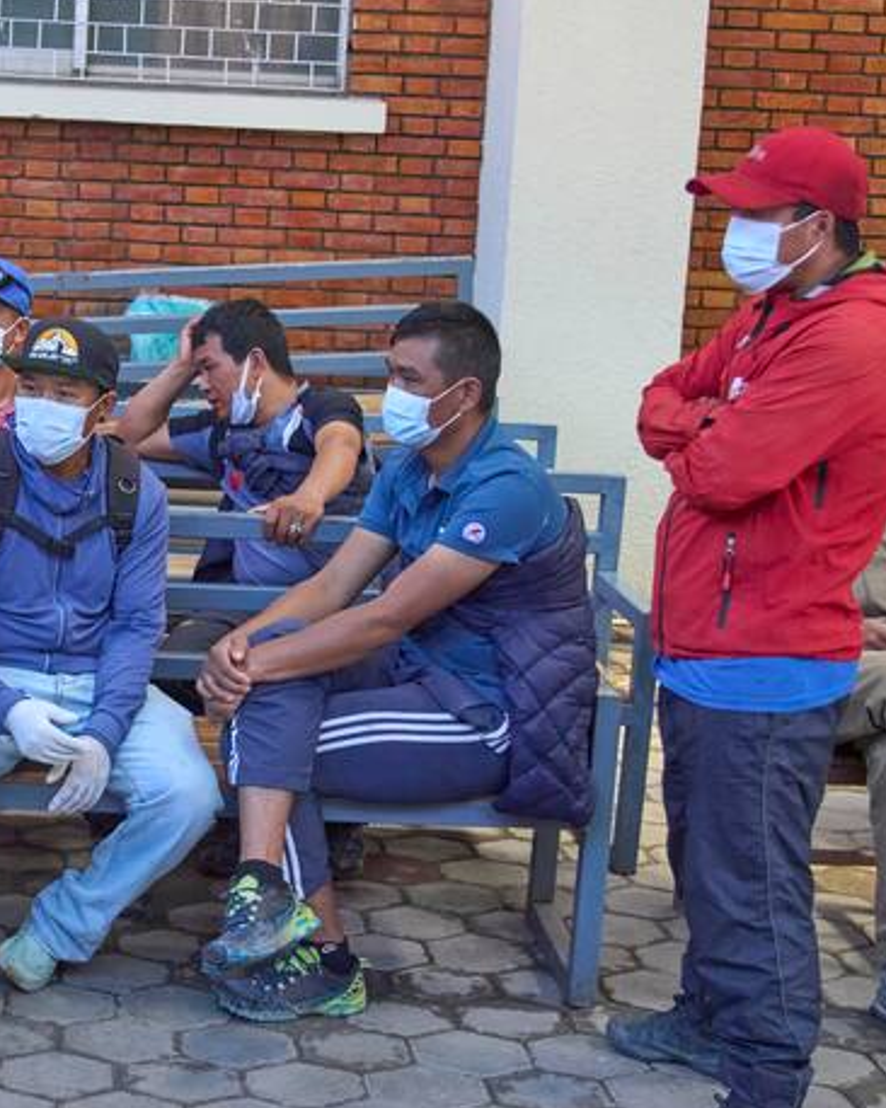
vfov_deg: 28.7
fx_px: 2165
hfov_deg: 22.6
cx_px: 87
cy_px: 555
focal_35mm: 66
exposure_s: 1/1000
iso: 1000
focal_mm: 31
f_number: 4
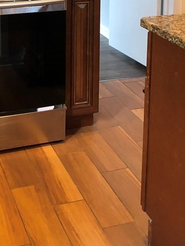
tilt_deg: -10.7
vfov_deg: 27.4
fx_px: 470
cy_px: -11
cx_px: 53
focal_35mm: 66
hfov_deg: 22.1
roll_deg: +0.8
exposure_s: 1/15
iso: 80
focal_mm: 3.99
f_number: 1.8
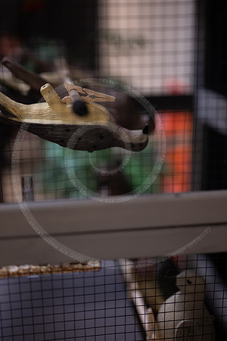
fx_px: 473
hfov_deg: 27.0
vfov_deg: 39.6
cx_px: 114
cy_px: 170
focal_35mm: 50
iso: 800
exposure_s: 1/250
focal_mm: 50
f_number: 1.3
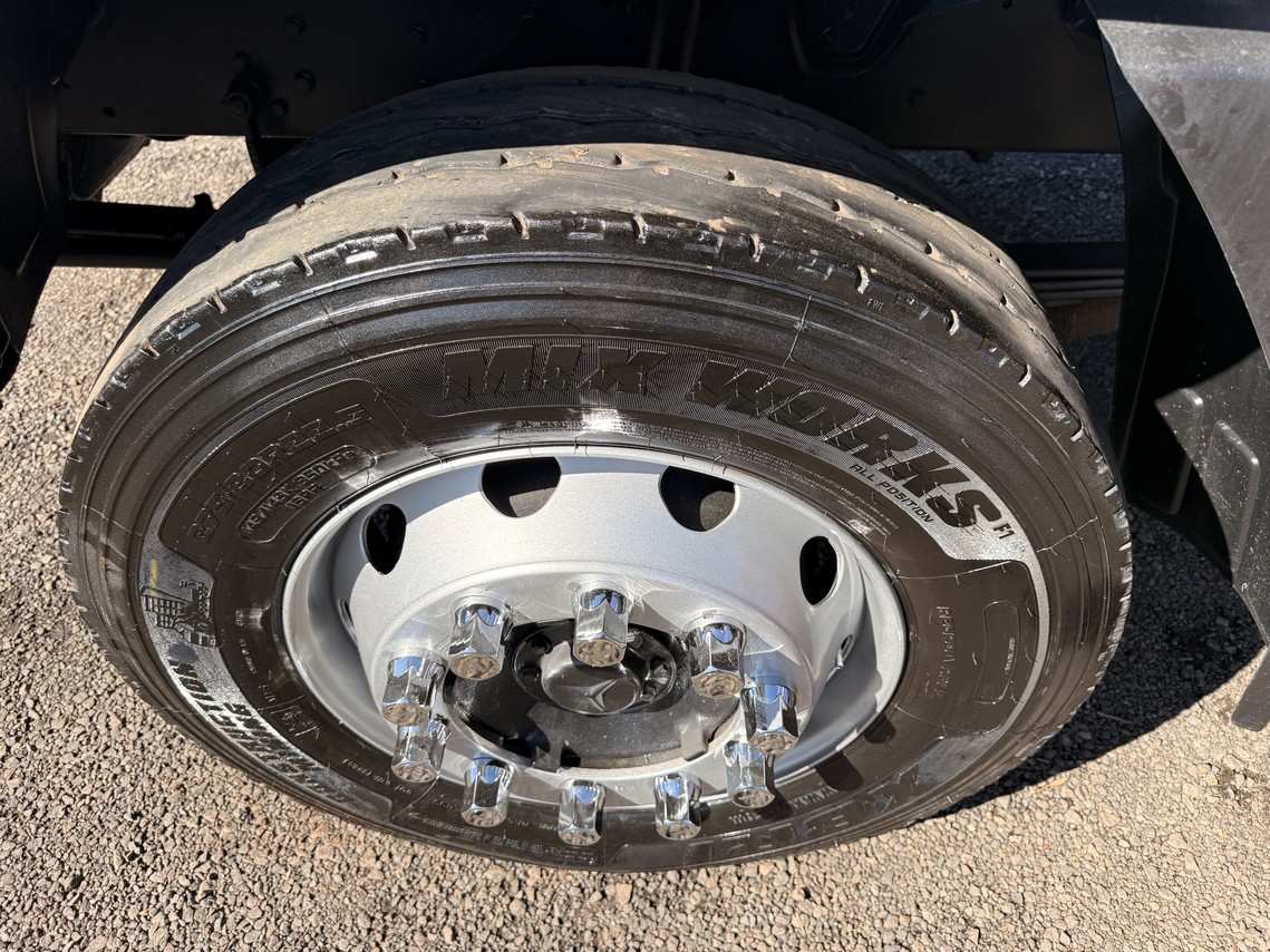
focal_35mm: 24
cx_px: 635
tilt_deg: -45.2
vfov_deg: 56.8
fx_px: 880
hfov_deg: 71.6
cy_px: 476
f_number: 1.78
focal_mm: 6.76
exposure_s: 1/1689
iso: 100
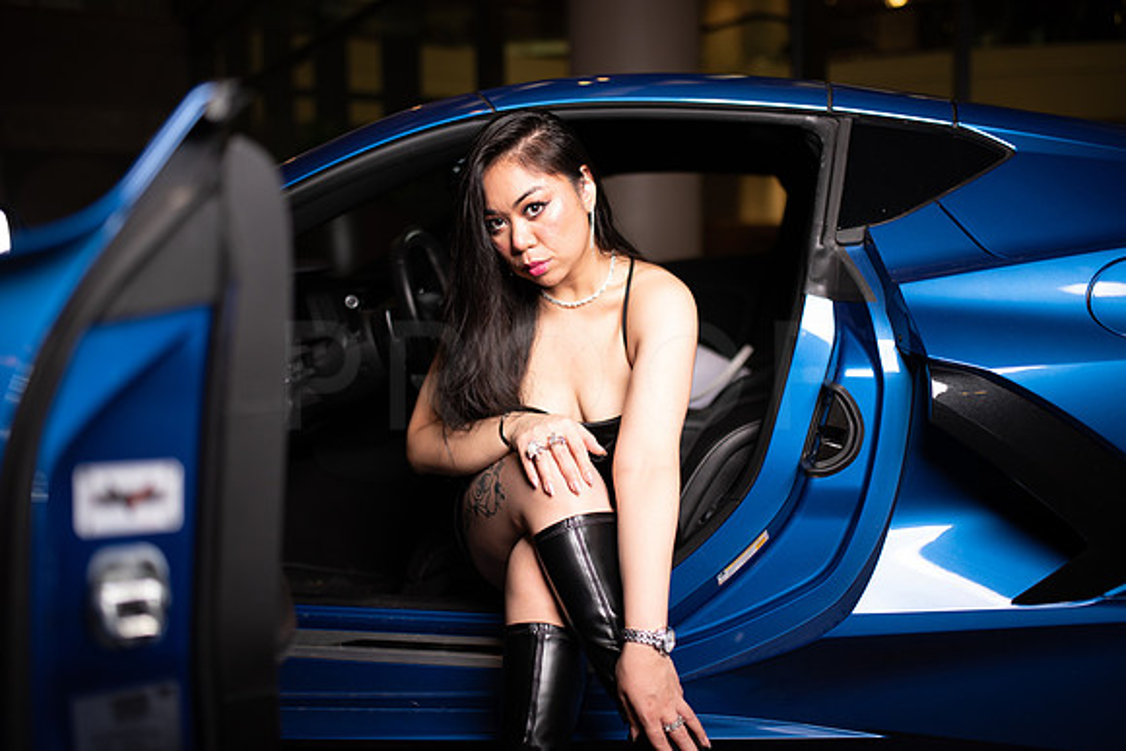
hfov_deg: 54.4
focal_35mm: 35
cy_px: 376
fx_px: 1095
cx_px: 563
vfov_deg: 37.9
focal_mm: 35
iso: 500
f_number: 1.4
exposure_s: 1/640
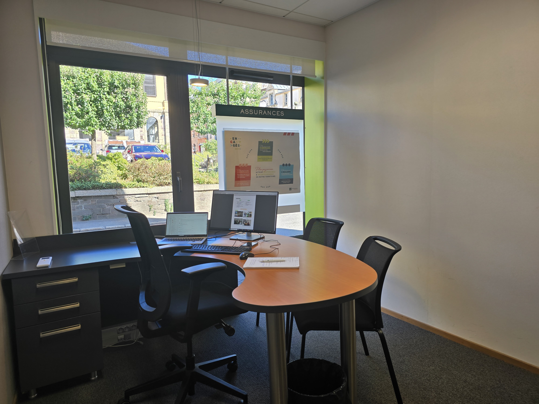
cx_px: 270
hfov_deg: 73.9
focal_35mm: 23
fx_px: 358
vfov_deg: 58.9
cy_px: 202
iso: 25
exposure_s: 1/100
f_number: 1.7
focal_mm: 6.3
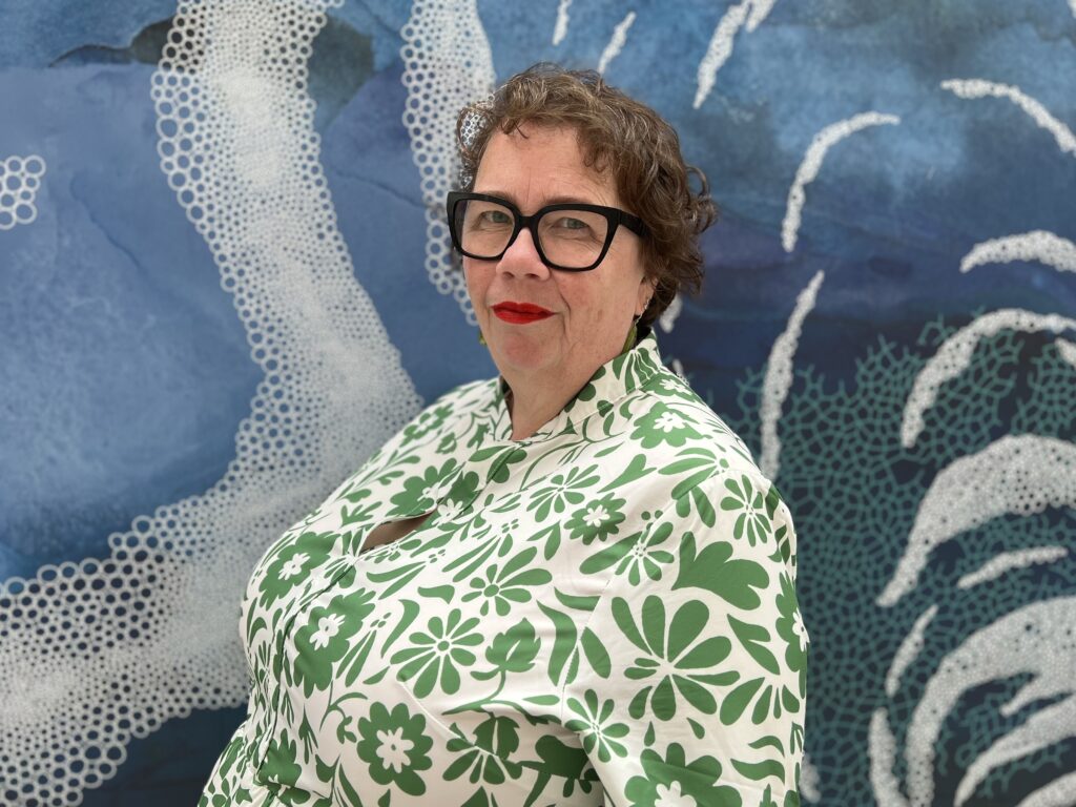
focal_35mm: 26
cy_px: 404
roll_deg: -0.8
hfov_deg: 67.3
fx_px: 808
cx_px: 538
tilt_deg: -9.7
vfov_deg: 53.1
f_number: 1.5
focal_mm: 5.7
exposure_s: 1/121
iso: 50
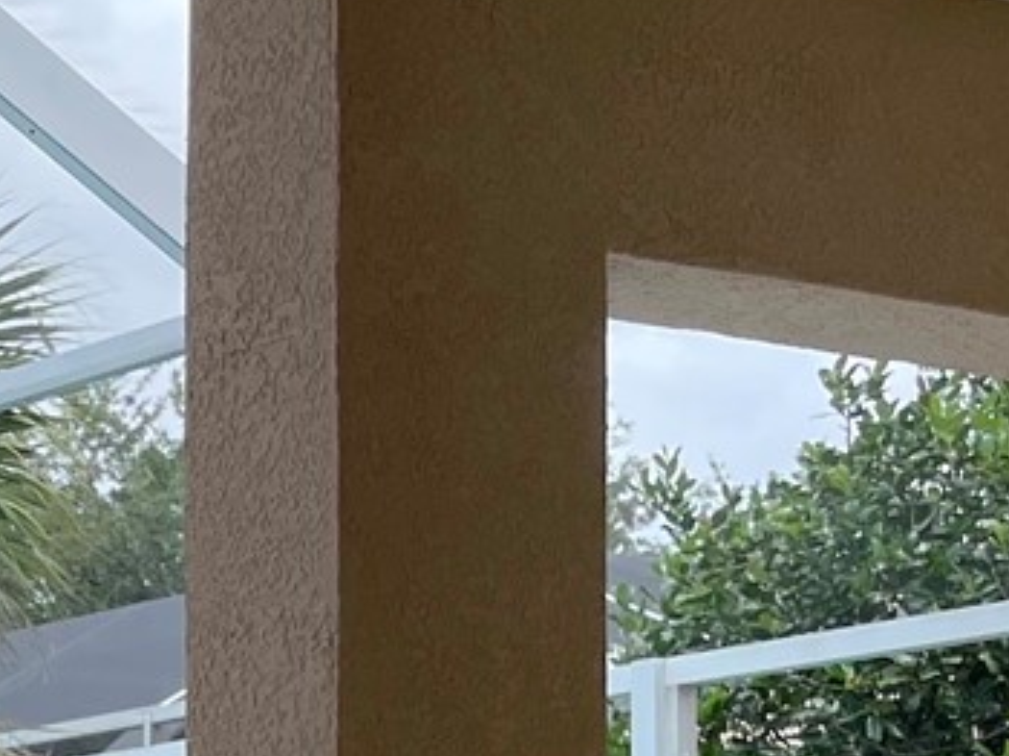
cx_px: -1182
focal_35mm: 119
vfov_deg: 11.8
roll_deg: +0.3
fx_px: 3466
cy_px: 1180
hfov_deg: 13.5
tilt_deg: +0.6
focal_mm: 4.2
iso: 32
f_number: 1.6
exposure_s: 1/1618
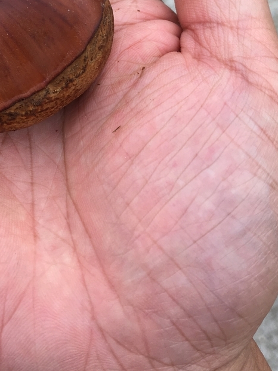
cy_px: 17
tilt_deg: -70.6
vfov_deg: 32.1
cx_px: 53
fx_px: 599
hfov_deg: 25.6
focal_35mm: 56
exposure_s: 1/215
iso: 25
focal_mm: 4.15
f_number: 2.2
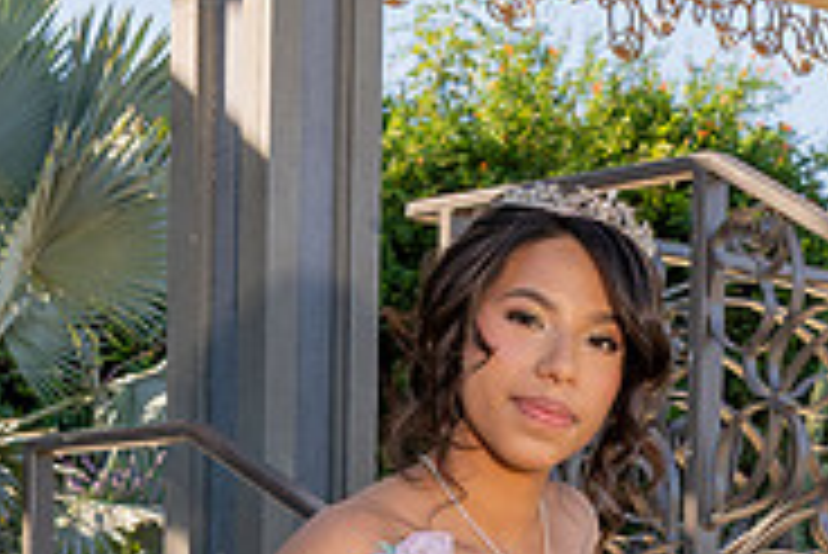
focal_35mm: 140
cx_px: 268
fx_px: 3222
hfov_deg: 14.6
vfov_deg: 9.4
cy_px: 933
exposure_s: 1/200
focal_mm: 30.5
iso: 200
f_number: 7.1
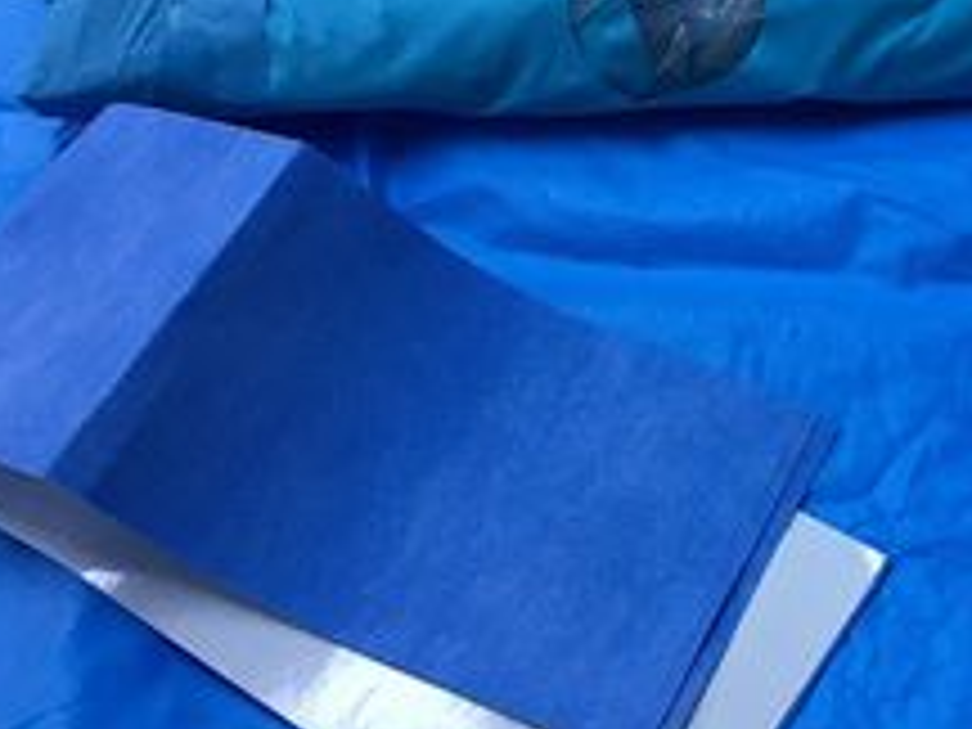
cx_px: 1026
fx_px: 1881
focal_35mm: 67
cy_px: 142
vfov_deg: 21.6
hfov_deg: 27.0
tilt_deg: -53.3
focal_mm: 4.15
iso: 80
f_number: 2.2
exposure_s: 1/33
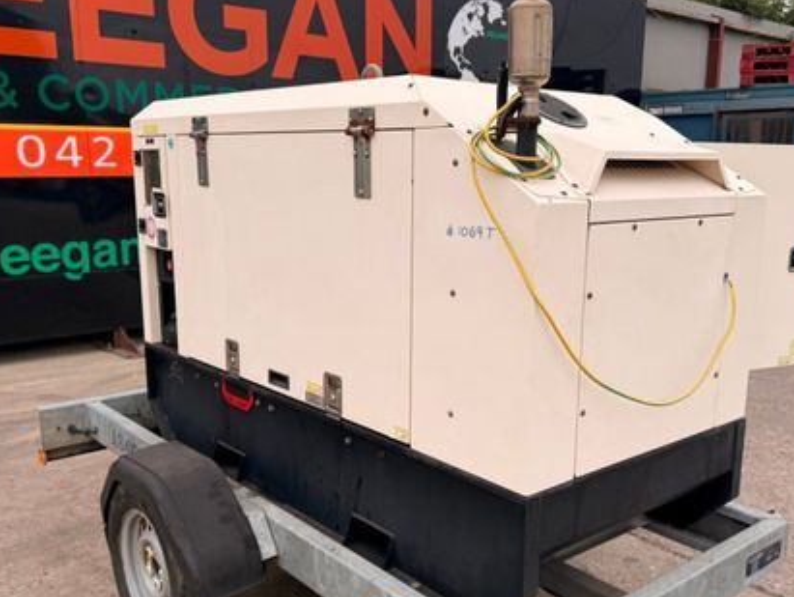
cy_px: 336
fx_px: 804
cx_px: 439
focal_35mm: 35
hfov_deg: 52.5
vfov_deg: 40.7
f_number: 1.78
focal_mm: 6.76
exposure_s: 1/909
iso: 80
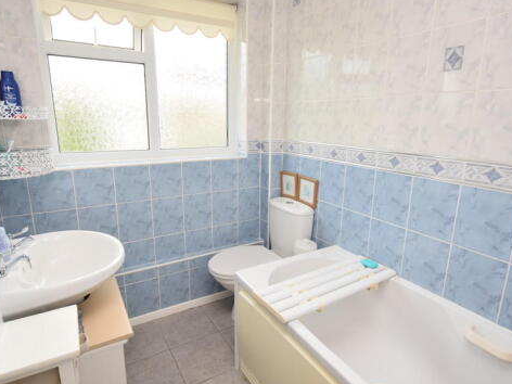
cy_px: 188
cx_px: 257
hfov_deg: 81.7
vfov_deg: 66.0
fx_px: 296
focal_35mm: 20
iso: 800
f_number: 5.6
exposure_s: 1/125
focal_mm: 10
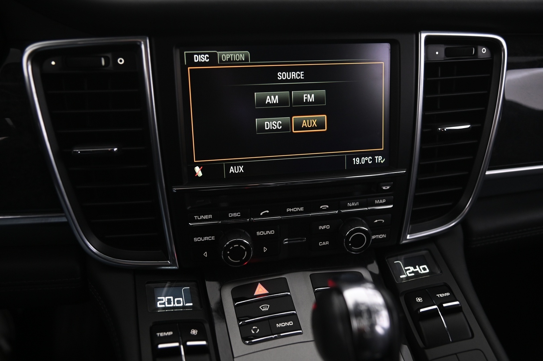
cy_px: 180
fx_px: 512
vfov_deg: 38.8
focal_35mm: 34
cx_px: 272
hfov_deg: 55.8
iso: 2000
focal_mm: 34
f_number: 4
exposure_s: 1/25
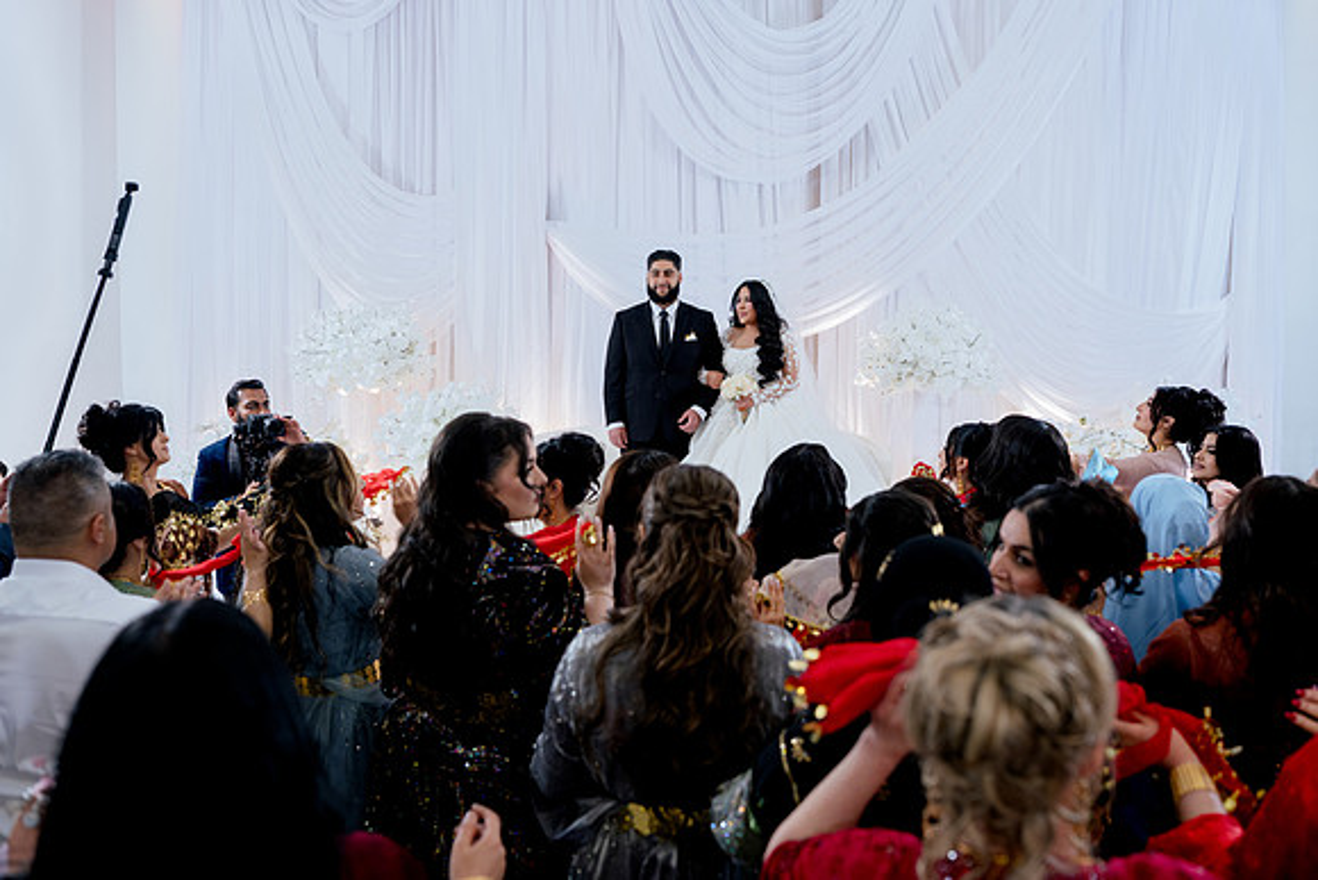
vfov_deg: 46.4
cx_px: 659
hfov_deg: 65.5
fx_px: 1025
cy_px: 440
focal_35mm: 28
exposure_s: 1/160
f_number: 2.8
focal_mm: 28
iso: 800
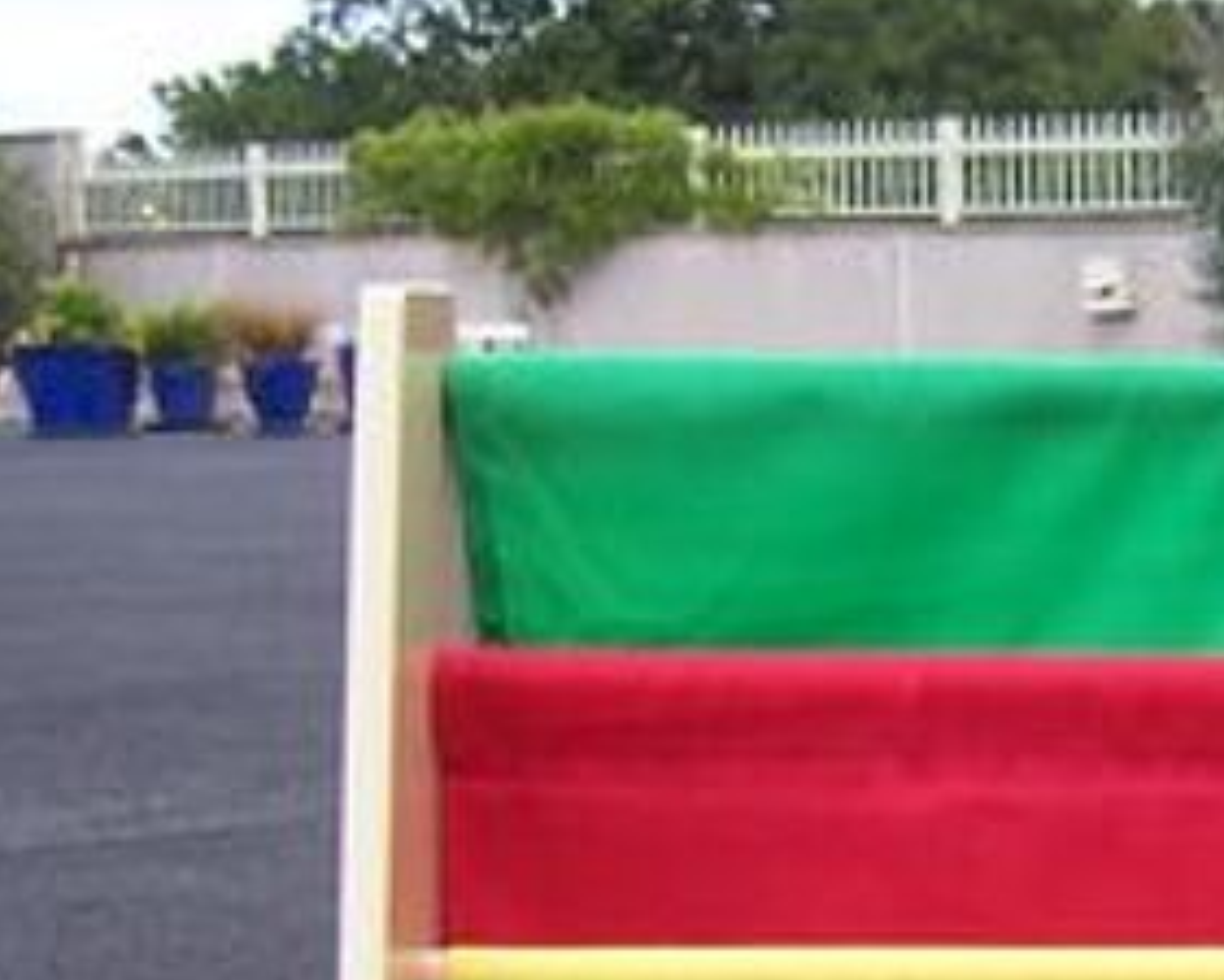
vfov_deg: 11.9
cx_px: 1538
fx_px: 4530
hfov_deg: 14.8
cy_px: 1376
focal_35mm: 125
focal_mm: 6
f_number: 3
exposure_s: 1/350
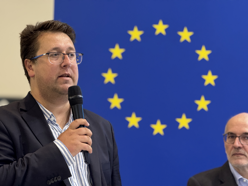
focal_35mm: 120
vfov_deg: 12.3
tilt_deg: +6.9
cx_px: 124
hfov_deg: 16.4
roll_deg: -0.7
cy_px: 93
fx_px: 860
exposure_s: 1/50
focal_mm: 15.66
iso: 250
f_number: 2.8
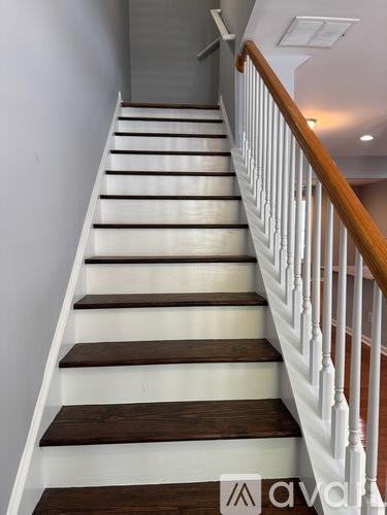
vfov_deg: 71.6
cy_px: 258
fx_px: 358
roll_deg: +1.1
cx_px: 194
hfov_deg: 56.8
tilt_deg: -5.2
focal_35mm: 24
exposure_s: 1/60
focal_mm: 6.76
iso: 160
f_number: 1.78
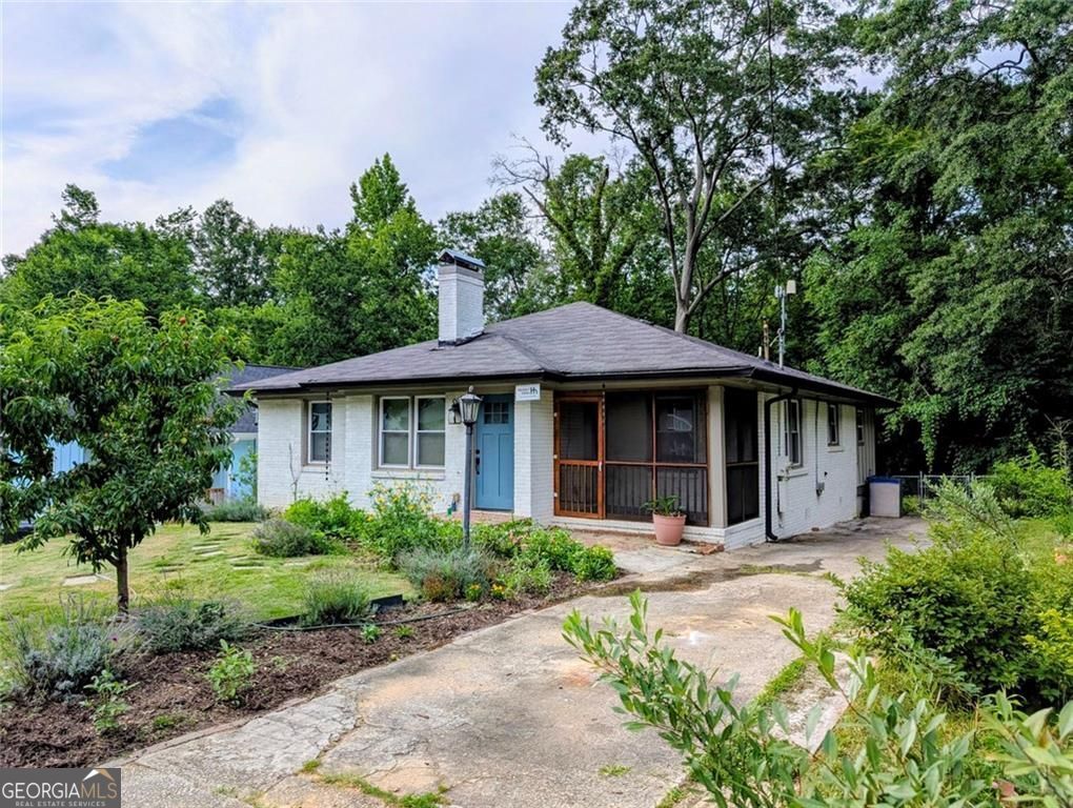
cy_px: 404
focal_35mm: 24
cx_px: 536
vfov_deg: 56.9
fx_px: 745
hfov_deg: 71.5
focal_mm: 6.9
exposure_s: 1/1176
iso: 21
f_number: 1.68
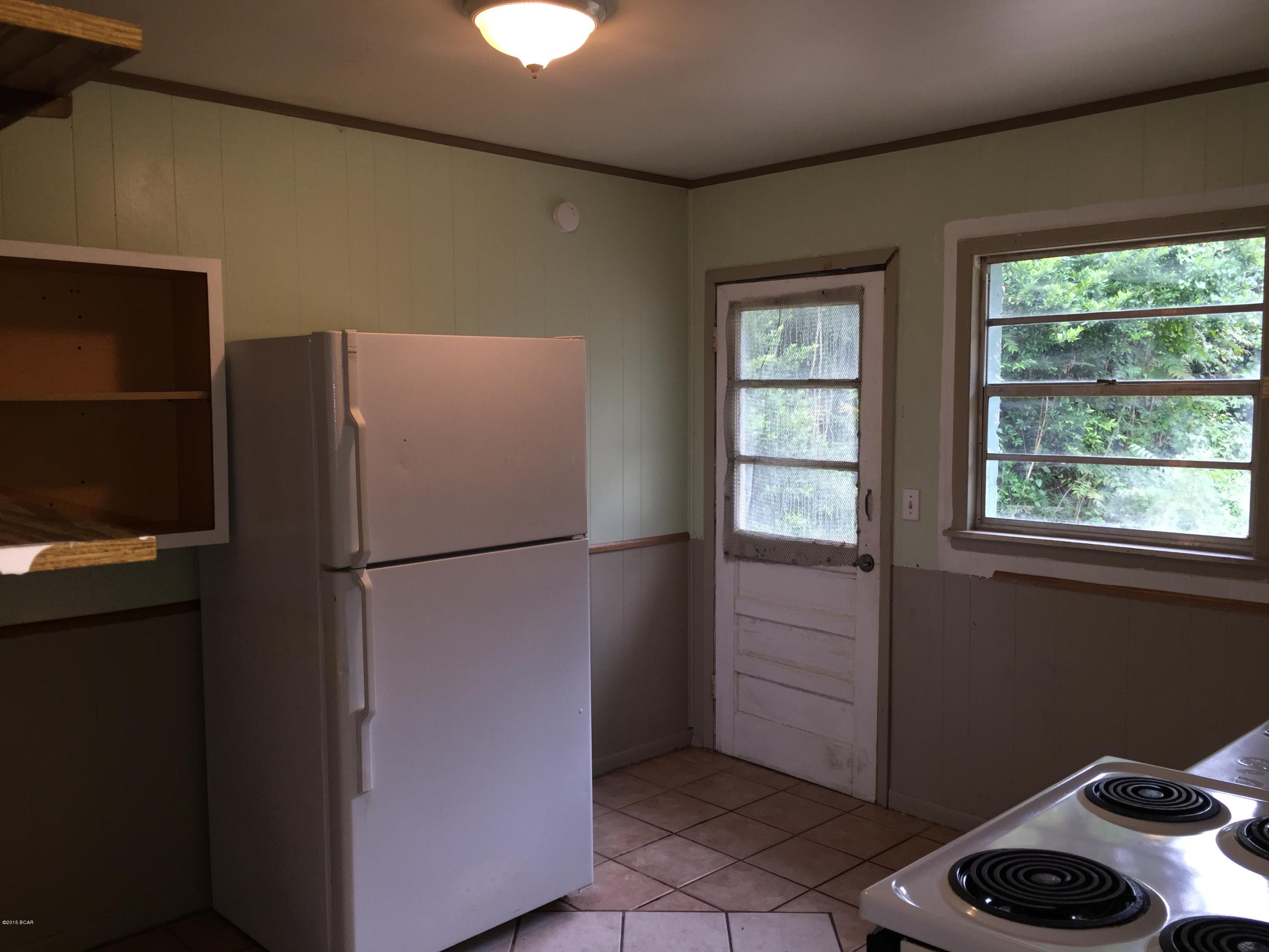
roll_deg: +0.1
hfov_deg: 61.7
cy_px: 476
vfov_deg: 48.2
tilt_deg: -3.9
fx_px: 1063
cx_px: 634
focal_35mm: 29
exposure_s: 1/30
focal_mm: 4.15
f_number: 2.2
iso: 40
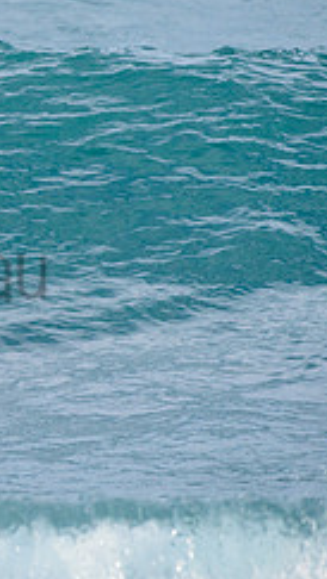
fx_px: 23544
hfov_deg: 0.8
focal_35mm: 1530
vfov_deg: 1.4
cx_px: -350
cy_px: 188
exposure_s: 1/2000
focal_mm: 500
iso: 400
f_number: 5.6
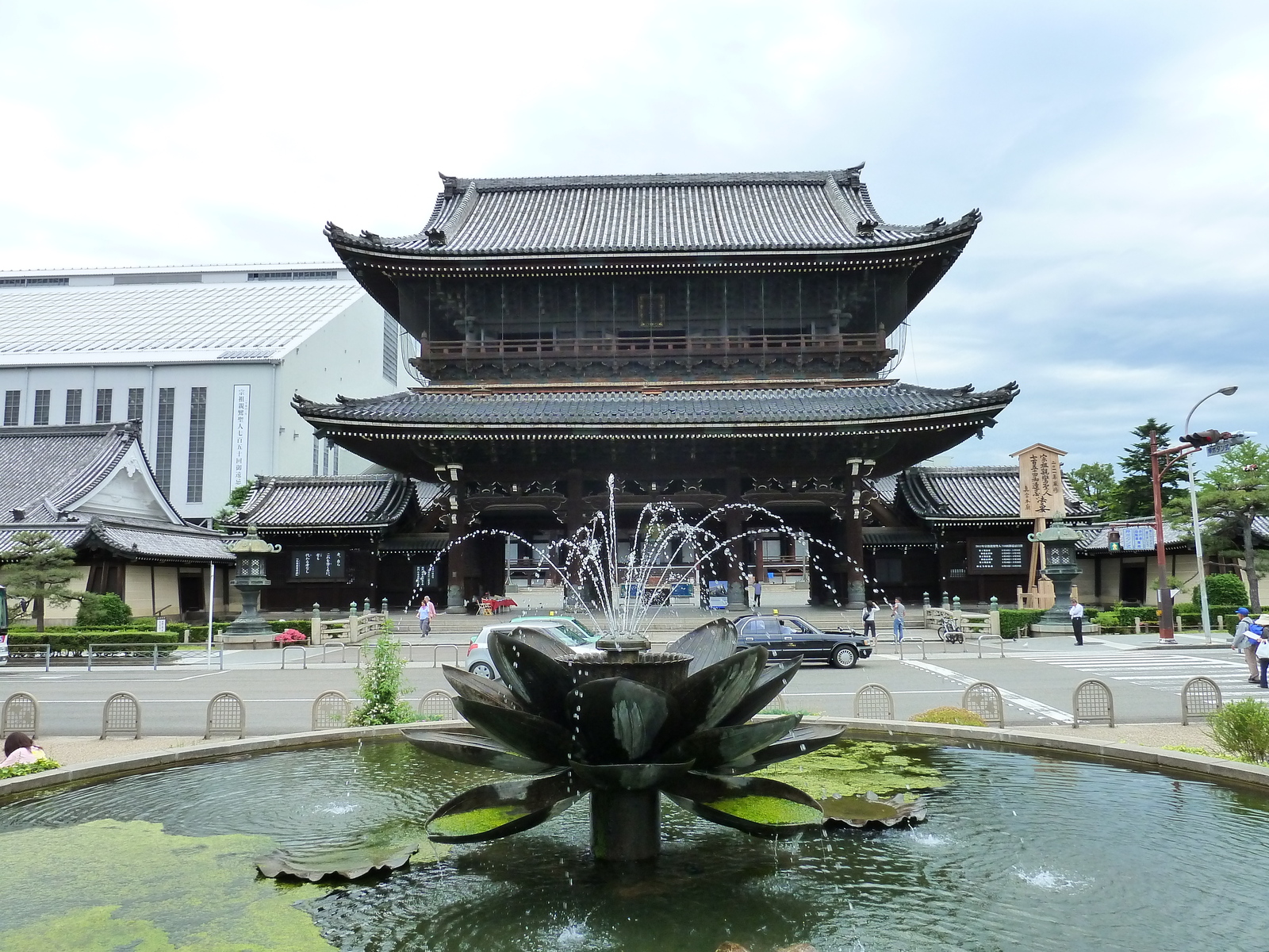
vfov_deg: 54.9
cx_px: 634
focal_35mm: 25
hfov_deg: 69.4
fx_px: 916
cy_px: 476
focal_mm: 4.1
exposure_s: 1/250
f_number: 4
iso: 200
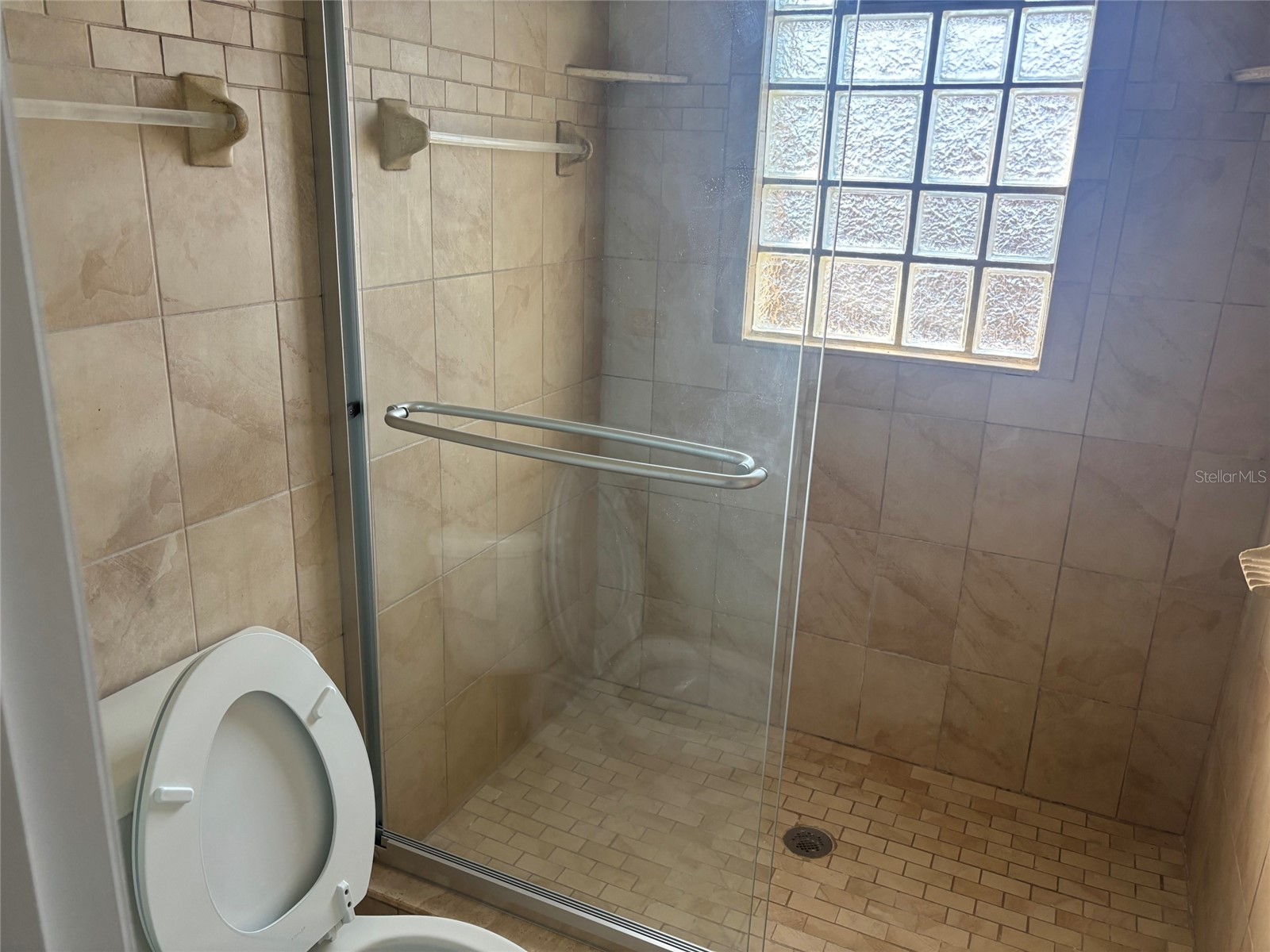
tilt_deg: -17.5
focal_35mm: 26
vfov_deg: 53.1
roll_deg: -2.8
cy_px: 476
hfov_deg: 67.3
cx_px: 635
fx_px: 954
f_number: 1.6
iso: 125
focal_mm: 5.96
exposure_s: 1/80
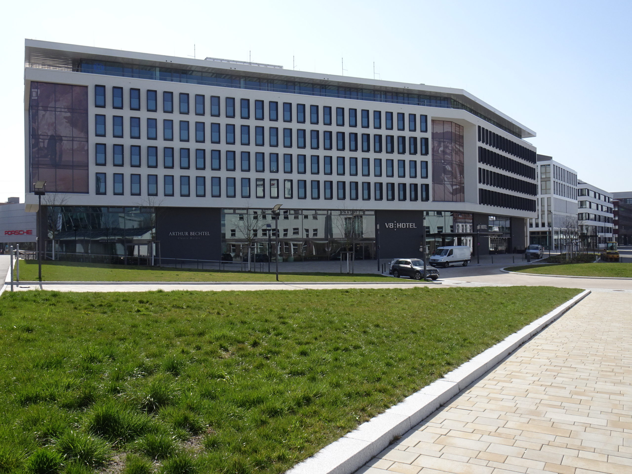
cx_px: 316
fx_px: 621
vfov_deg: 41.8
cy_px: 237
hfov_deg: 54.0
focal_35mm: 34
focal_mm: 5.79
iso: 80
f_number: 4
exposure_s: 1/640
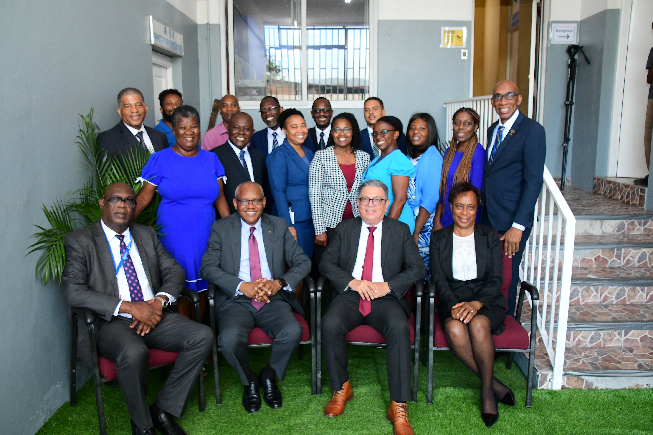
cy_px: 218
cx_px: 326
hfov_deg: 67.4
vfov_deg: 47.9
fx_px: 490
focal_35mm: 27
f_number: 5.6
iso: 2000
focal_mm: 18
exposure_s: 1/160
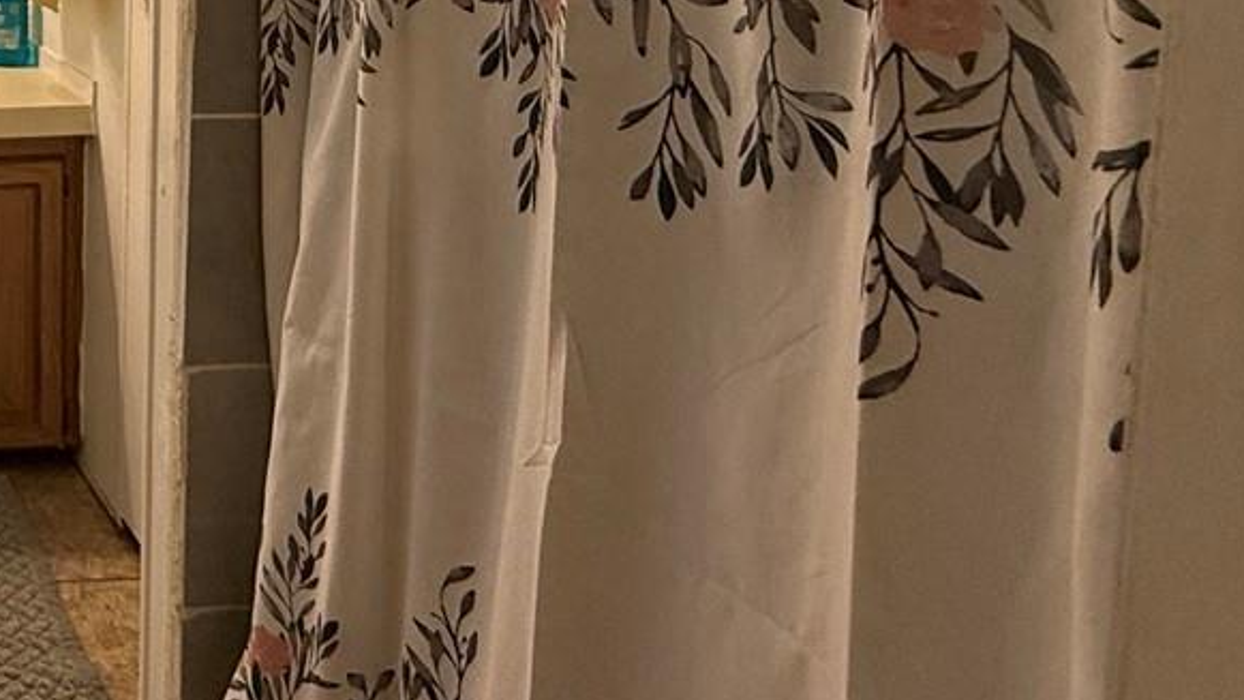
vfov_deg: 26.0
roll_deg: +0.7
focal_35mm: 42
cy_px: -90
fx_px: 1386
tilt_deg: -5.5
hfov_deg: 36.2
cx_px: -287
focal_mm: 2.22
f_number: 2.2
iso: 160
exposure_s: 1/120
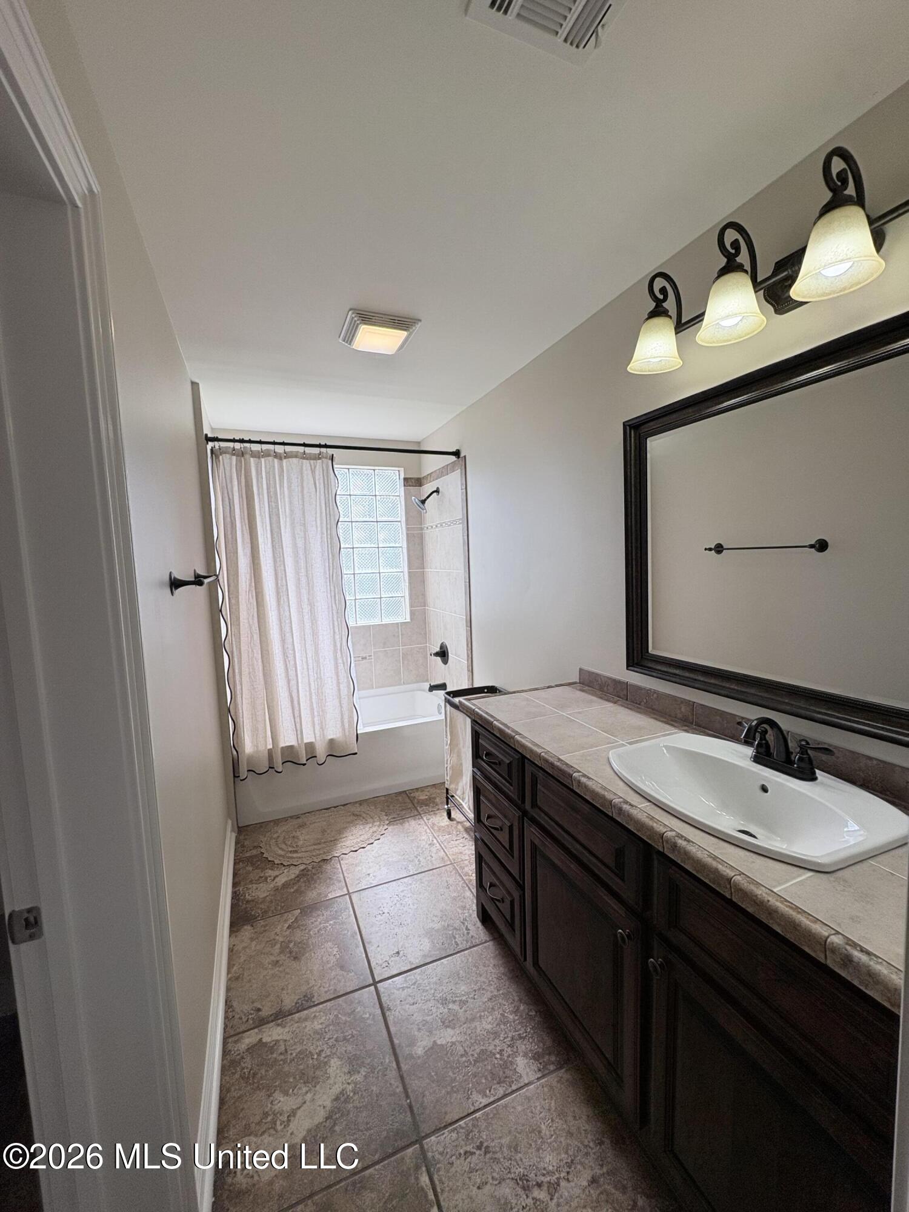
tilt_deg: -4.1
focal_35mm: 14
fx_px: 490
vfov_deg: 102.1
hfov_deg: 85.7
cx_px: 454
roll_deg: +2.4
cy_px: 606
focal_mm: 2.22
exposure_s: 1/409
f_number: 2.2
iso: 64
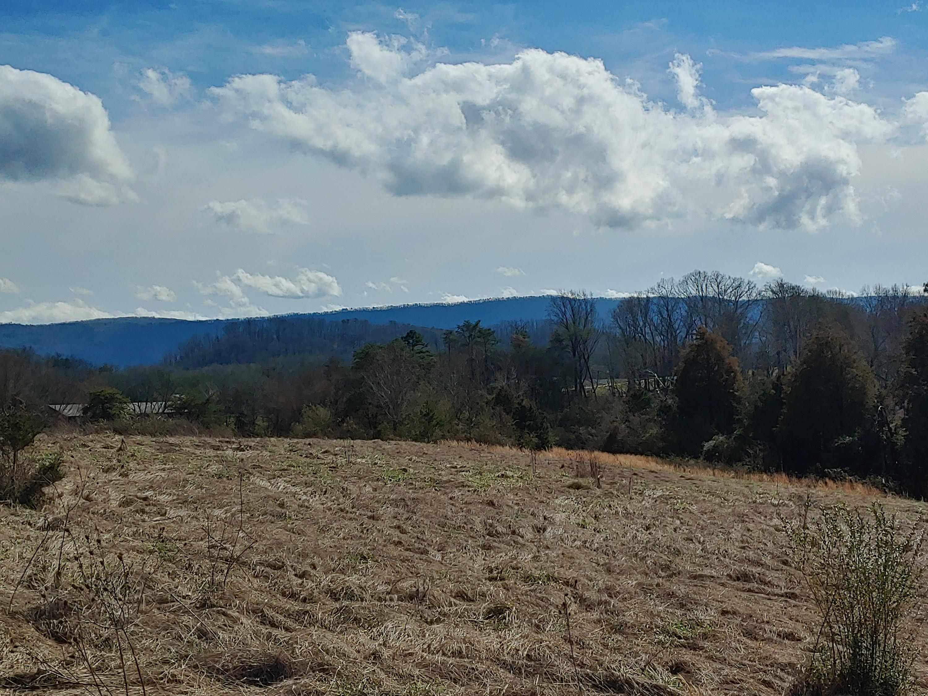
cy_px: 348
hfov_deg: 42.1
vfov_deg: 32.2
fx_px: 1206
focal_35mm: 45
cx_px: 464
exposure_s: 1/7692
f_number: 1.5
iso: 50
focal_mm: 4.23
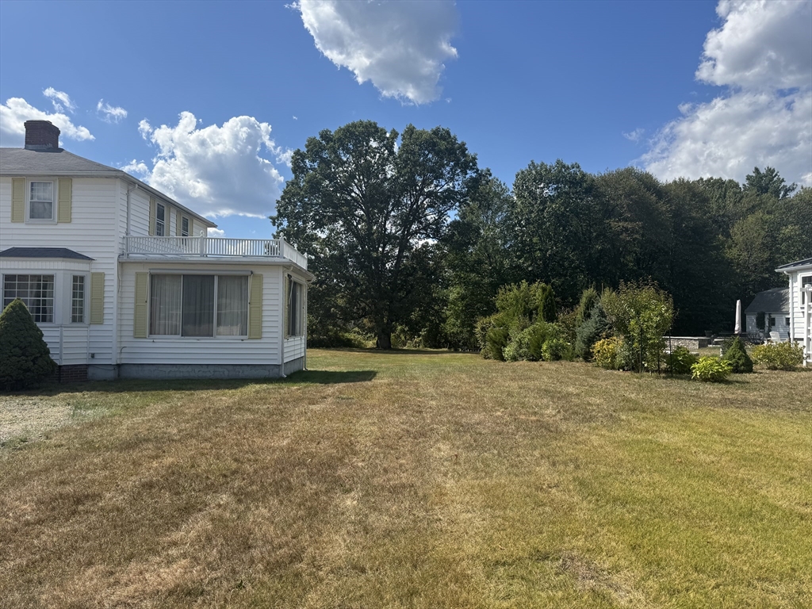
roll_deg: -0.5
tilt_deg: +2.1
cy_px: 304
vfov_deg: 56.8
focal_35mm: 24
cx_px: 406
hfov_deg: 71.6
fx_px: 563
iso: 80
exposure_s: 1/4950
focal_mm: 6.76
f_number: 1.78
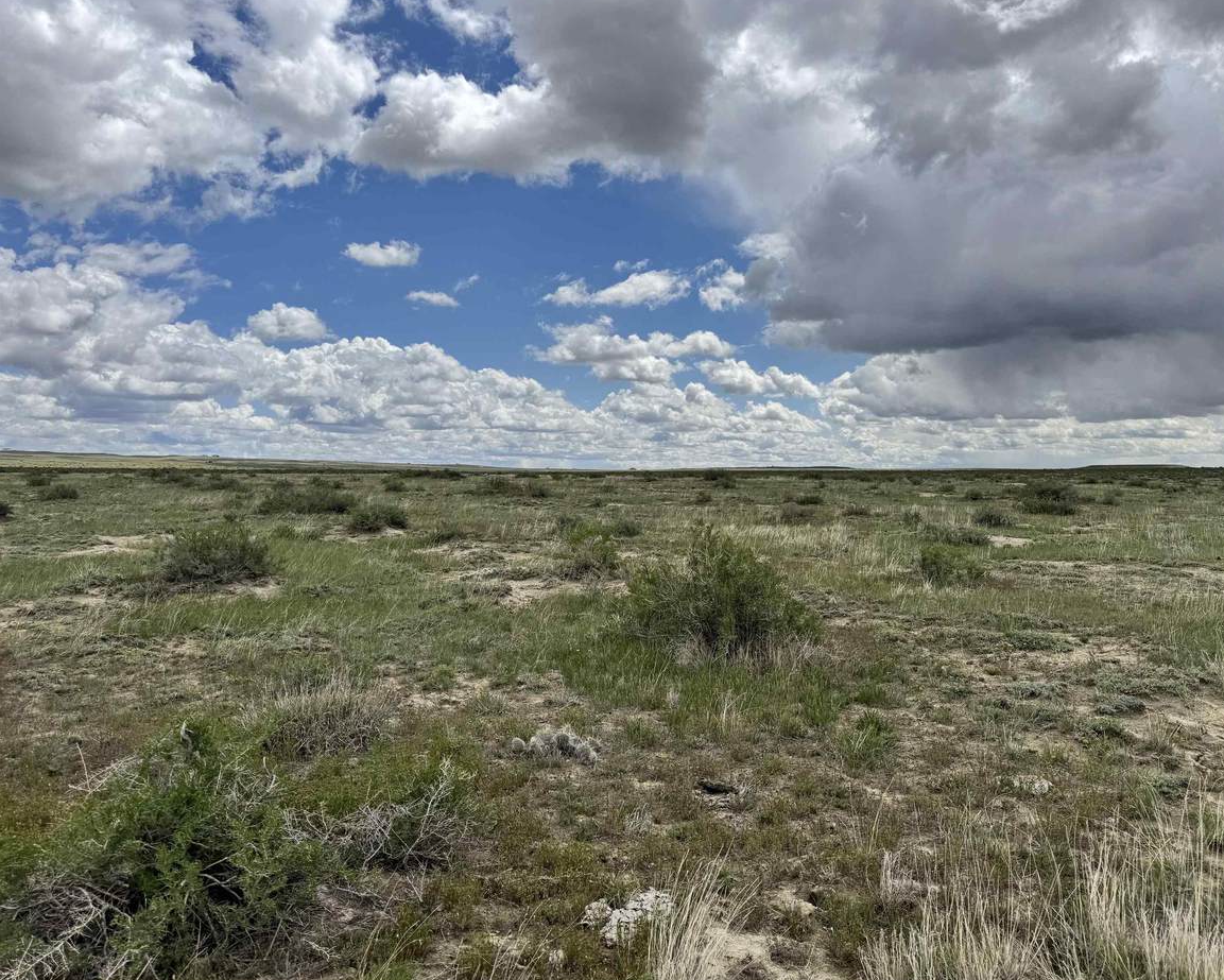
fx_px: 942
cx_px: 678
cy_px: 497
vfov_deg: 54.9
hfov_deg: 65.8
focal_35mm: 26
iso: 100
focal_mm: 6.76
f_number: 1.78
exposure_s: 1/12346
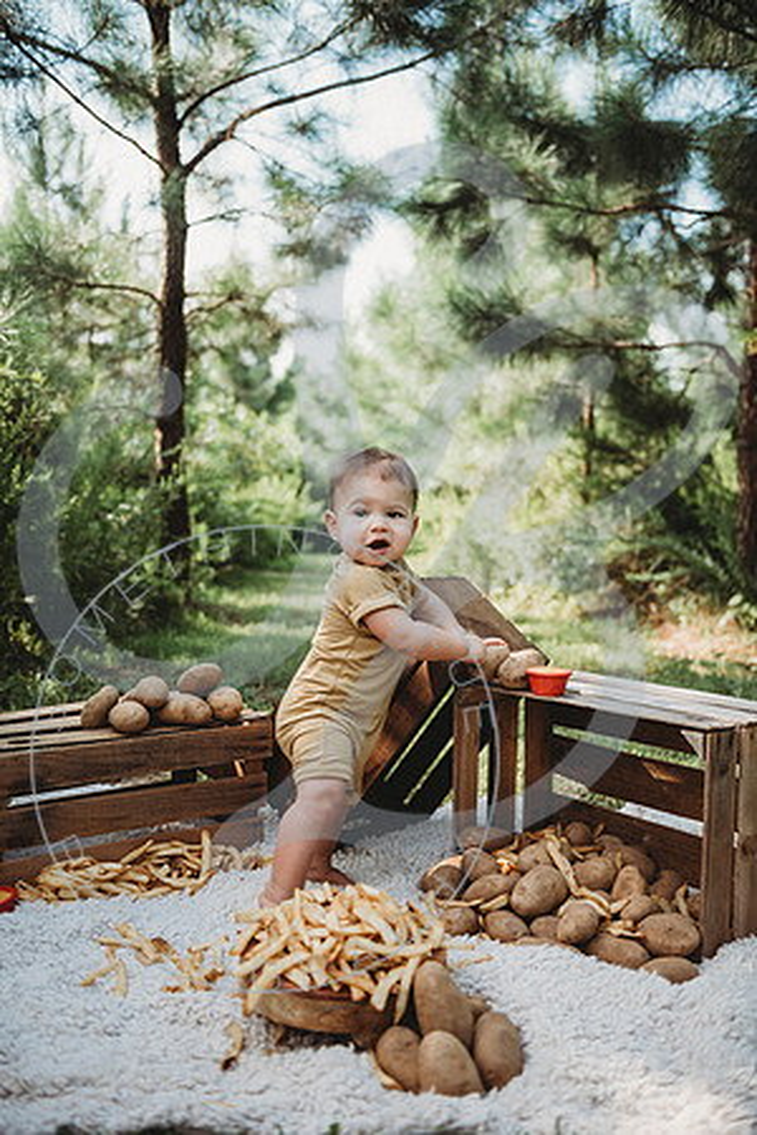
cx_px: 378
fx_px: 1104
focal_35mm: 35
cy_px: 568
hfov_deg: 37.9
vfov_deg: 54.4
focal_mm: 35
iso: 100
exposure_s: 1/320
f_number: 2.8
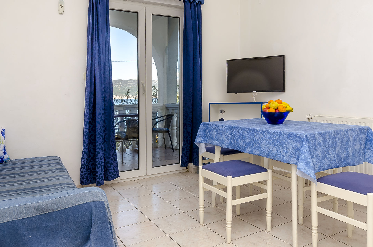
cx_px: 188
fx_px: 297
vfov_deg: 45.1
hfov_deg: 64.2
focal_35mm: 29
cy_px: 109
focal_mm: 13
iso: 100
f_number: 8
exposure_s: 1/200
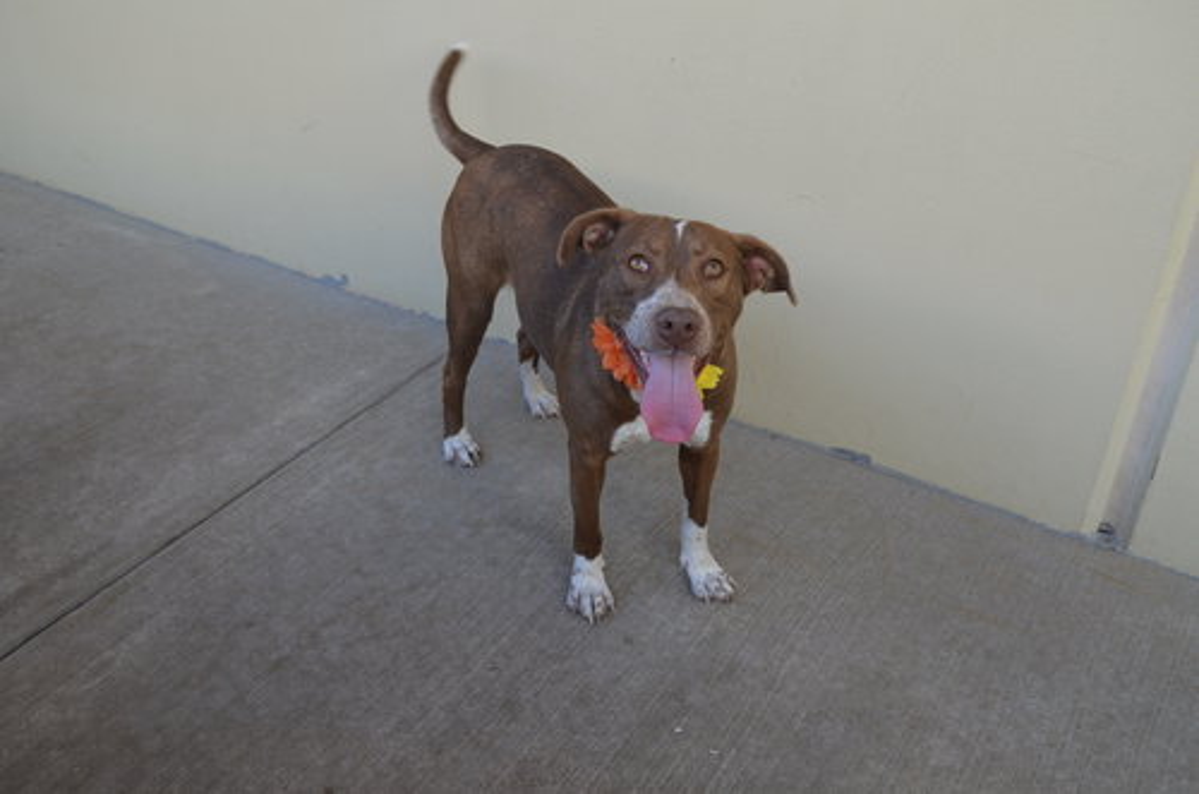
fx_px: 1196
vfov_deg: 36.7
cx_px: 600
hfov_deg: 53.2
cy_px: 397
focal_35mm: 36
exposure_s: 1/125
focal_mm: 24
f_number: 5.6
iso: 320
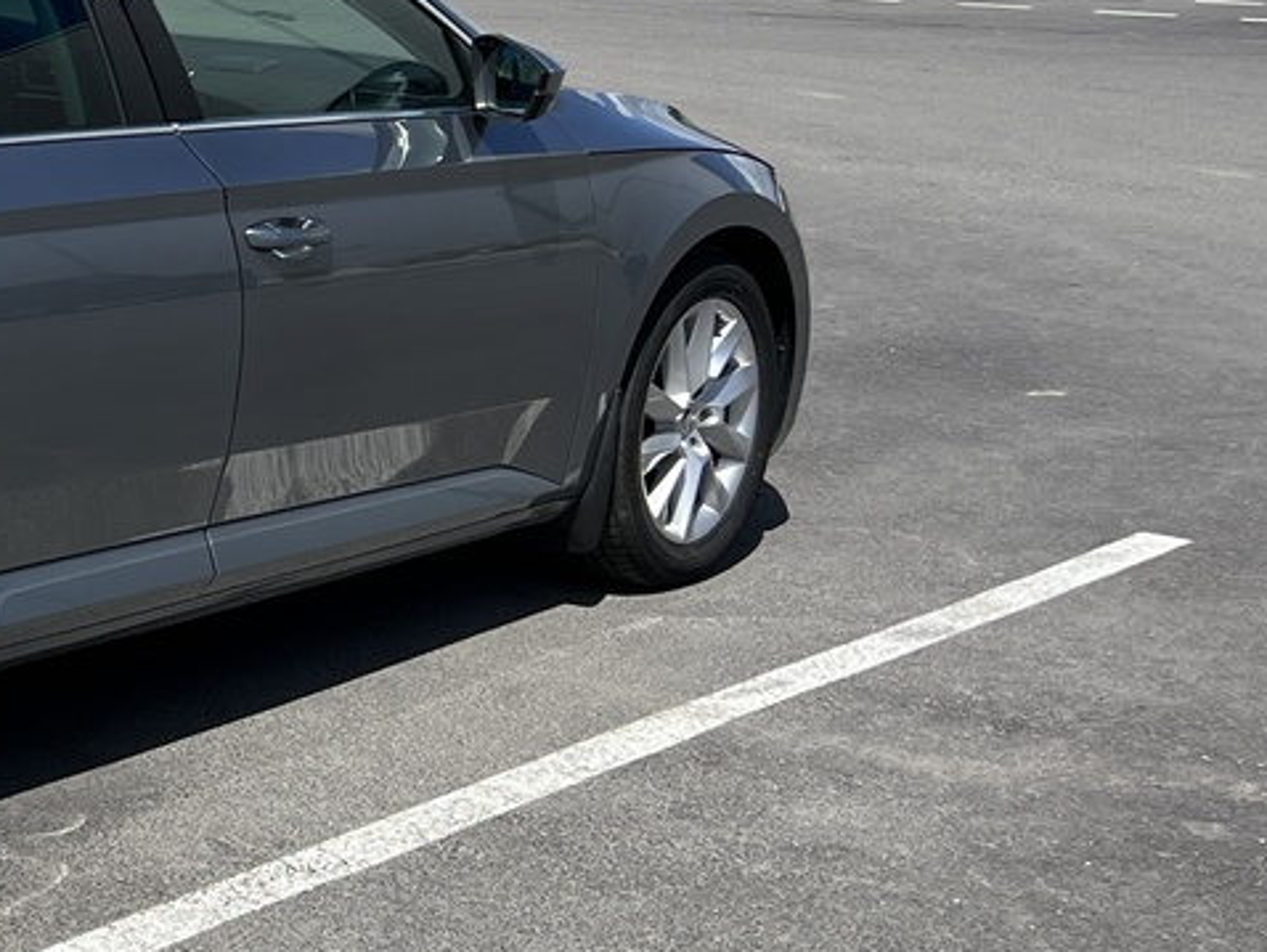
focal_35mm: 87
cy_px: 371
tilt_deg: -11.0
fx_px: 3186
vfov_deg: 17.0
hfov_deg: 20.3
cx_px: -459
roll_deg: -1.5
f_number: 1.5
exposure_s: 1/5076
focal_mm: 5.7
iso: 50
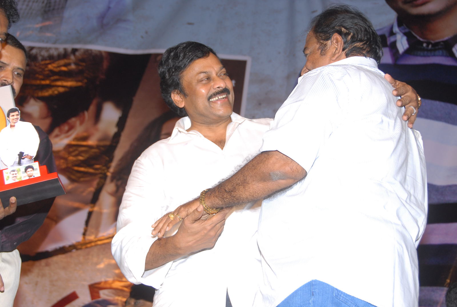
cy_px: 154
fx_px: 916
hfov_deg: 28.0
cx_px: 228
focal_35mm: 72
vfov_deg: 19.0
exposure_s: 1/125
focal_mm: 48
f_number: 5.6
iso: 320
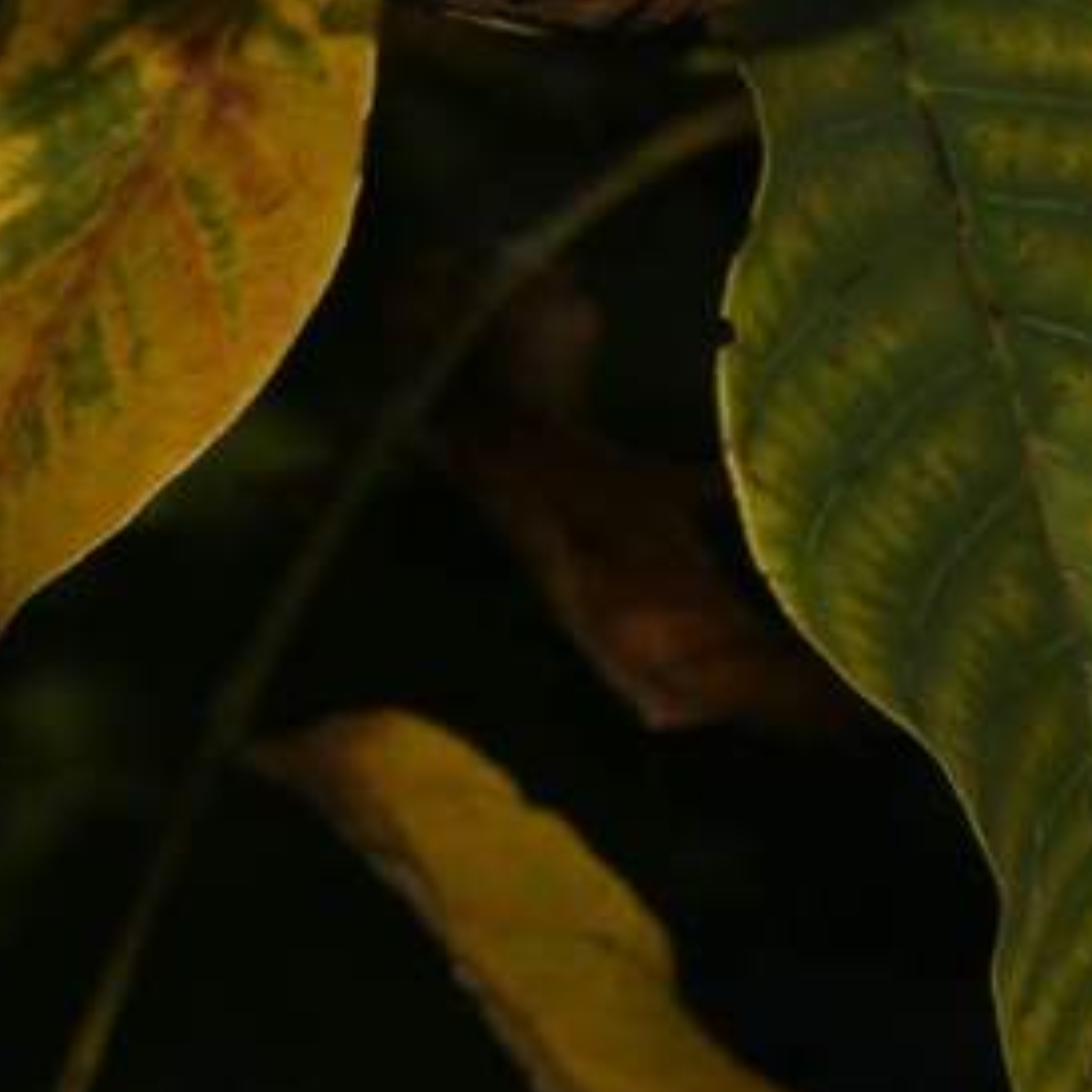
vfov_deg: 3.7
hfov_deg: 3.7
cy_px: 917
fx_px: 16756
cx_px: -446
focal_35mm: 469
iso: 250
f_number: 25
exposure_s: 1/60
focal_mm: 105
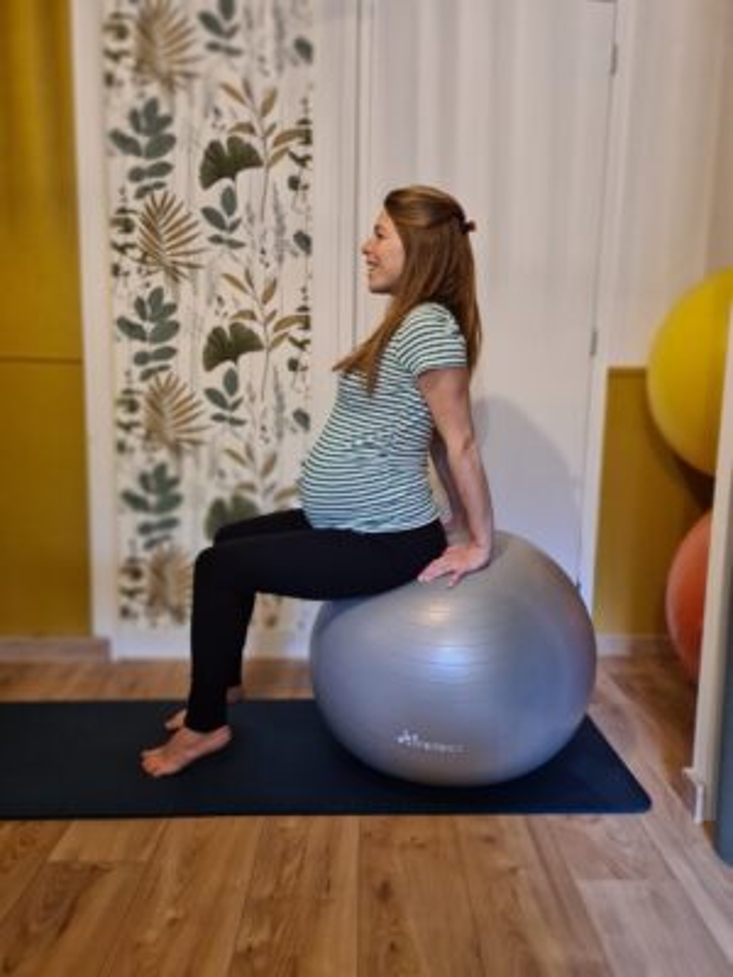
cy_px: 488
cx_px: 366
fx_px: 734
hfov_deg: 53.1
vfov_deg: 67.3
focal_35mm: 26
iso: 320
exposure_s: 1/33
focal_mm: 5.4
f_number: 1.8
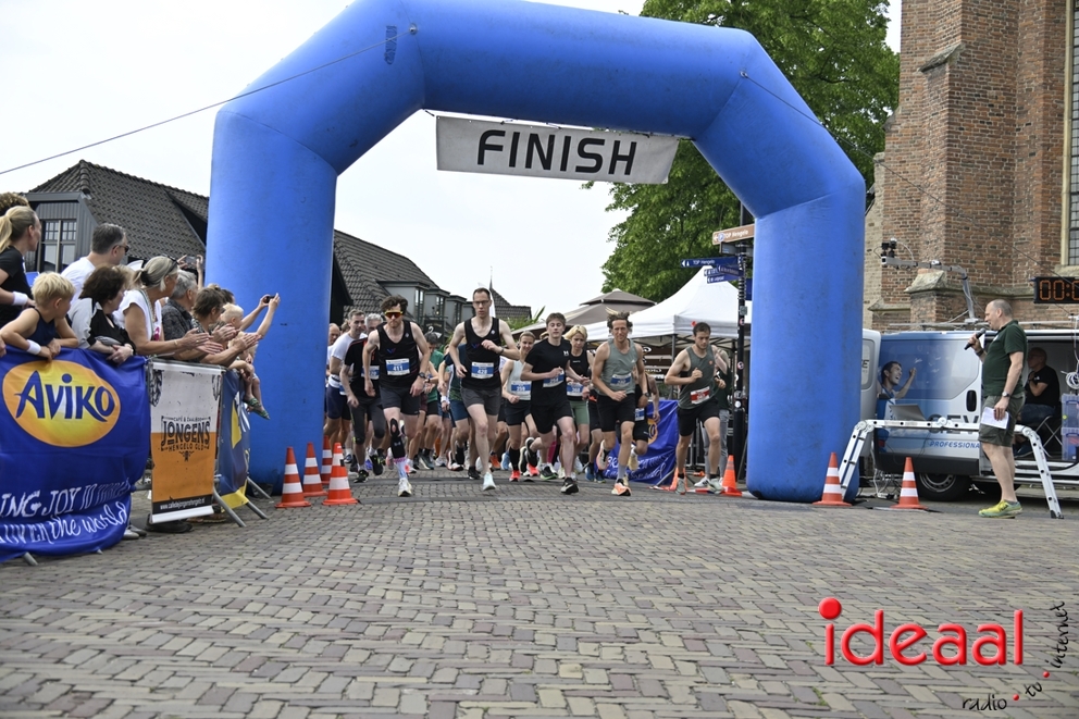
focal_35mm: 44
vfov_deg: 30.5
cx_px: 540
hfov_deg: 44.5
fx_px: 1318
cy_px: 360
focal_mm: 44
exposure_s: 1/160
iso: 64
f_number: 5.6
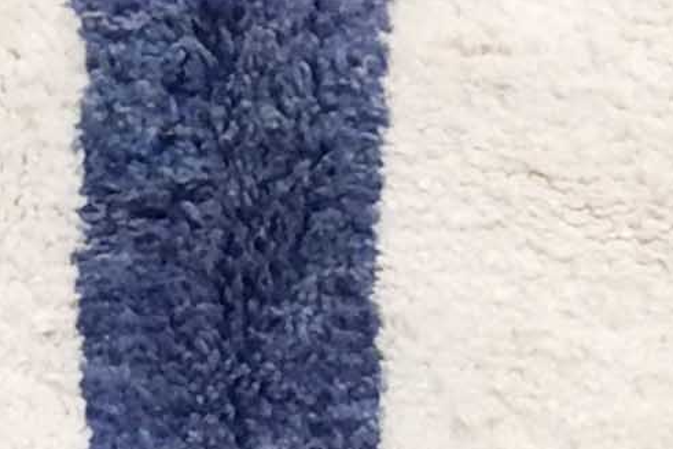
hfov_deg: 10.2
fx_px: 3758
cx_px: 251
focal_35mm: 201
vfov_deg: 6.6
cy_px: -442
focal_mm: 4.15
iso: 32
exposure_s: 1/35
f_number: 2.2
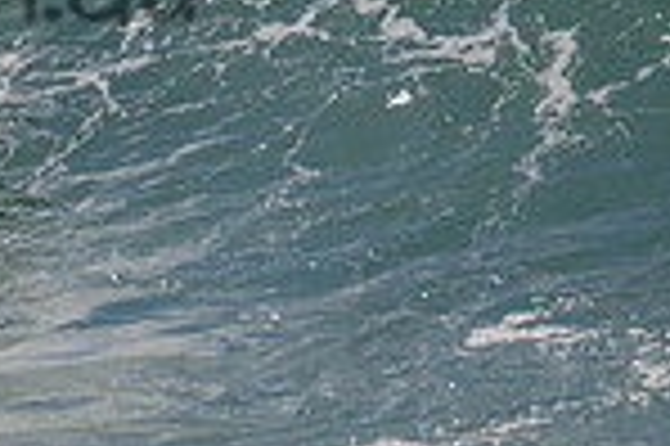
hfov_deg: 0.7
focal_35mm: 3118
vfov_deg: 0.4
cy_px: -83
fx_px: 57965
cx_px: -279
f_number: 11
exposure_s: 1/2000
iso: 720
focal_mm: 800
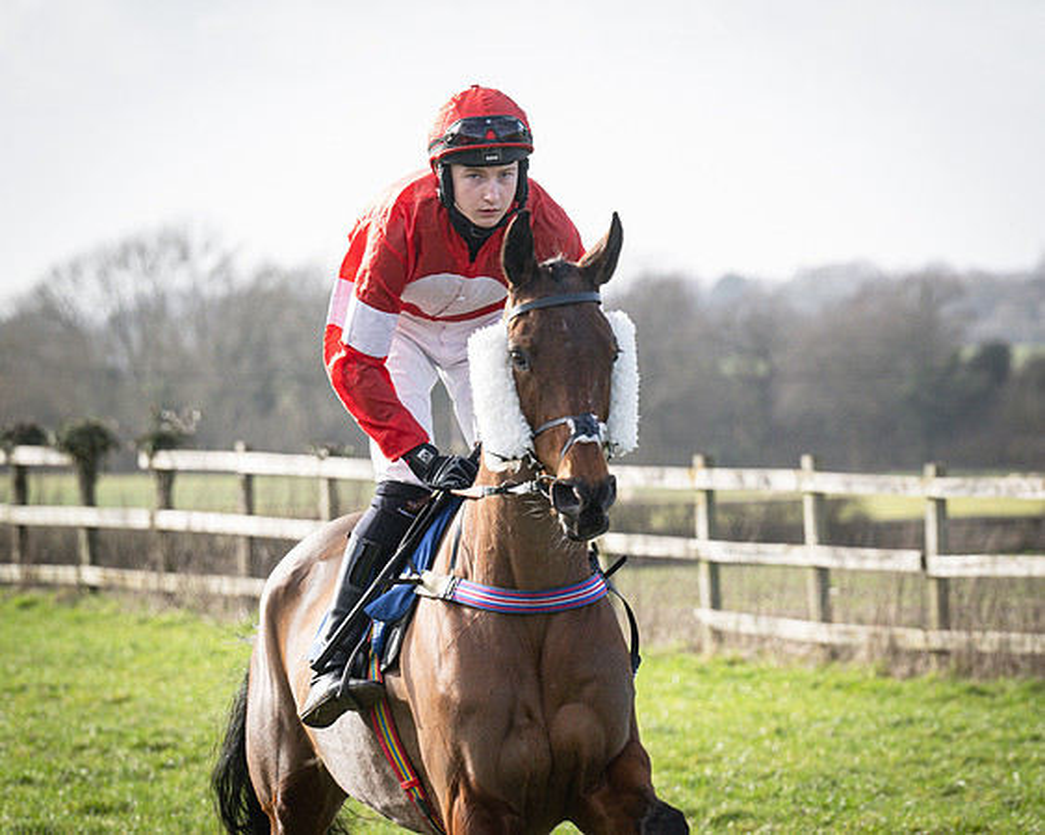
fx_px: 10244
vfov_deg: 4.7
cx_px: 769
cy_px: 324
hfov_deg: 5.8
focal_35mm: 331
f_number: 5
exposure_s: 1/800
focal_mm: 160
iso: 400
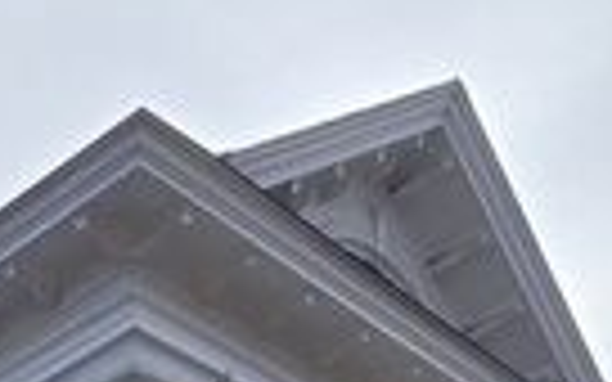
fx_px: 1351
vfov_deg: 11.3
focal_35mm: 81
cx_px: -99
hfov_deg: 23.6
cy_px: 1079
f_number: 2.2
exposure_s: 1/2071
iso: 50
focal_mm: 2.2
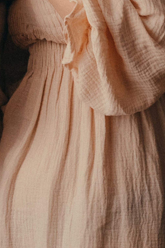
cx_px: -33
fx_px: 887
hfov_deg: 10.5
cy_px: -61
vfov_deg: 15.2
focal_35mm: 129
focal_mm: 34
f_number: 4.5
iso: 3200
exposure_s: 1/200
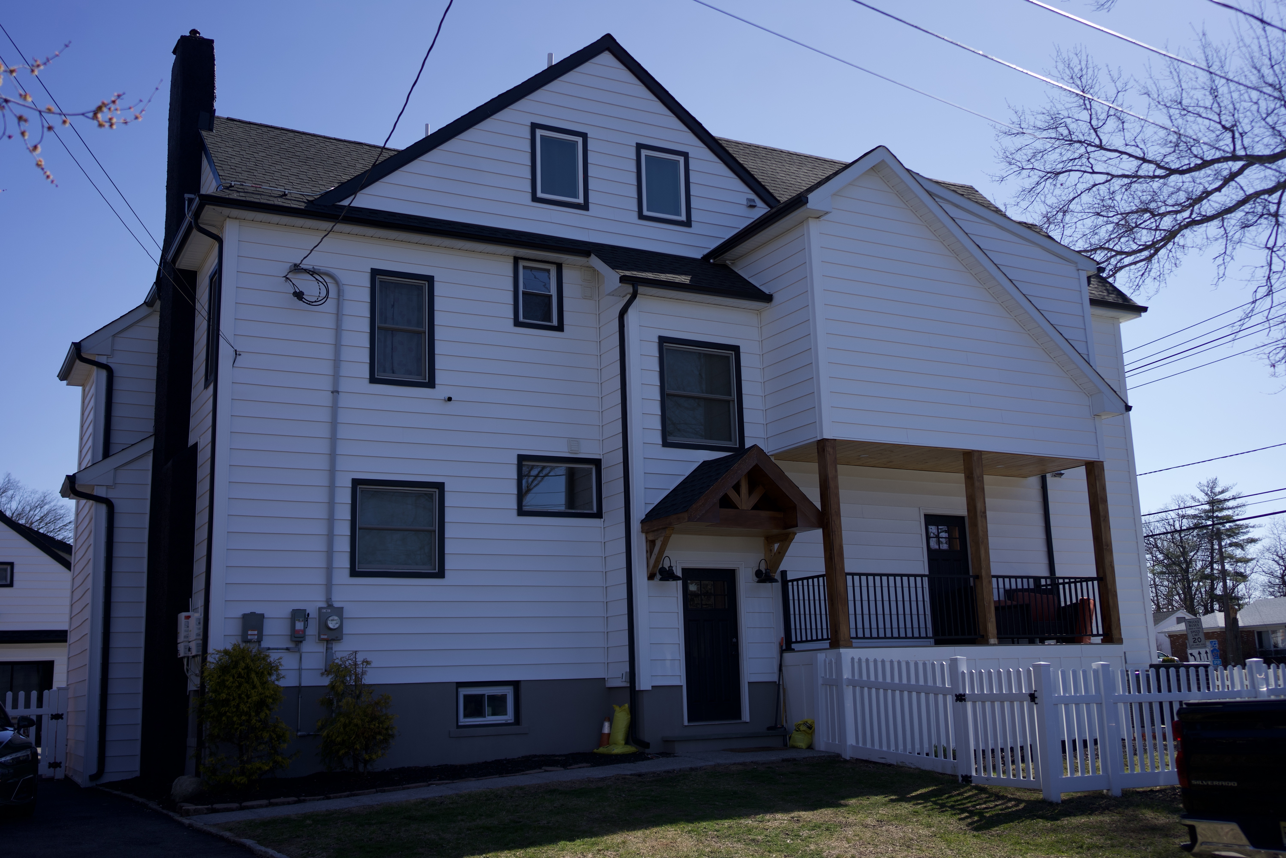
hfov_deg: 54.4
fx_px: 1250
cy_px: 429
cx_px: 643
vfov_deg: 37.9
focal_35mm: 35
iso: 125
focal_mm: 35
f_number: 2.2
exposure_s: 1/3200
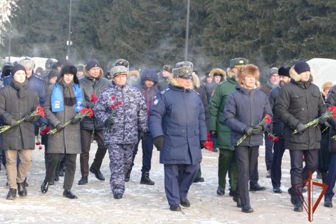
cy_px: 112
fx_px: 1185
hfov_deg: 16.1
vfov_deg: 10.8
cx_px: 169
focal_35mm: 127
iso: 250
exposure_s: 1/80
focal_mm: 45.89
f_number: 3.9
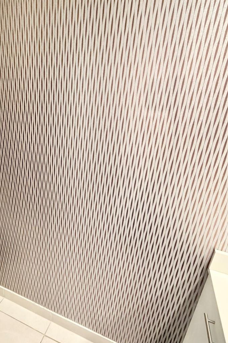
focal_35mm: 23
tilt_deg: -22.4
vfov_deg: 76.1
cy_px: 179
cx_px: 53
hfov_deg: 52.3
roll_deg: -1.3
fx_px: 219
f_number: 2.2
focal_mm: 2.22
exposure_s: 1/60
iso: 640
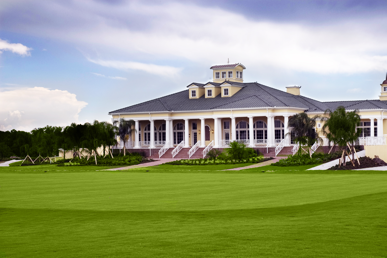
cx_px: 194
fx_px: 644
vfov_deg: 22.6
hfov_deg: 33.4
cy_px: 129
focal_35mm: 60
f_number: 7.1
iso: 200
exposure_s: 1/200
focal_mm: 40
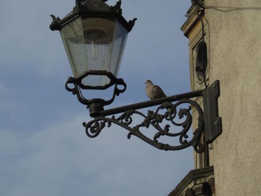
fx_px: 1471
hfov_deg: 10.1
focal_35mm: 195
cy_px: 84
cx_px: 132
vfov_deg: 7.6
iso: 80
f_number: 4.9
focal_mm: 29
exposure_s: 1/640
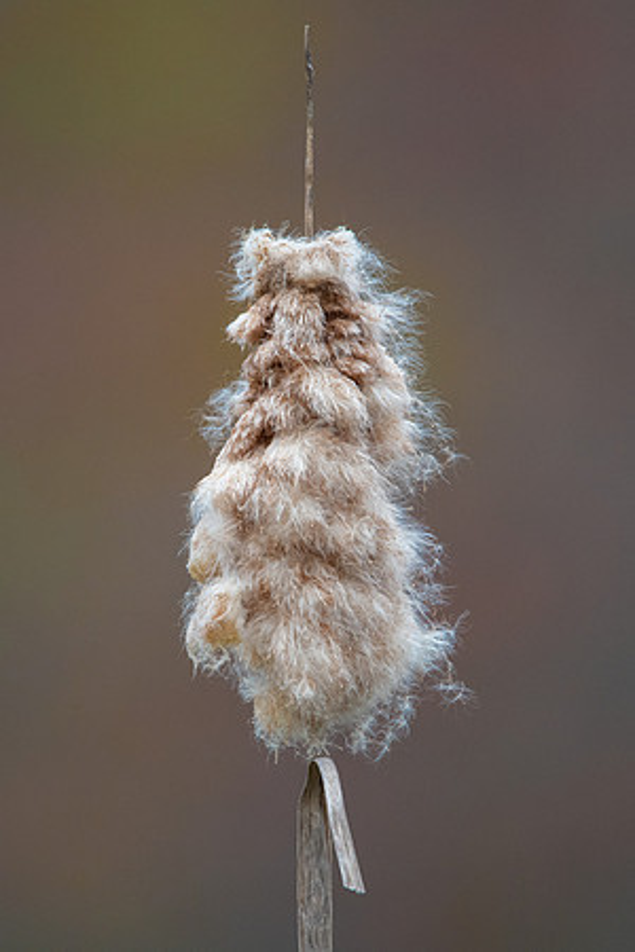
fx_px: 24104
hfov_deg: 1.5
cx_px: 265
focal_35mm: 911
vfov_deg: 2.3
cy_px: 473
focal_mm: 600
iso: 1400
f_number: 6.3
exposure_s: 1/1250
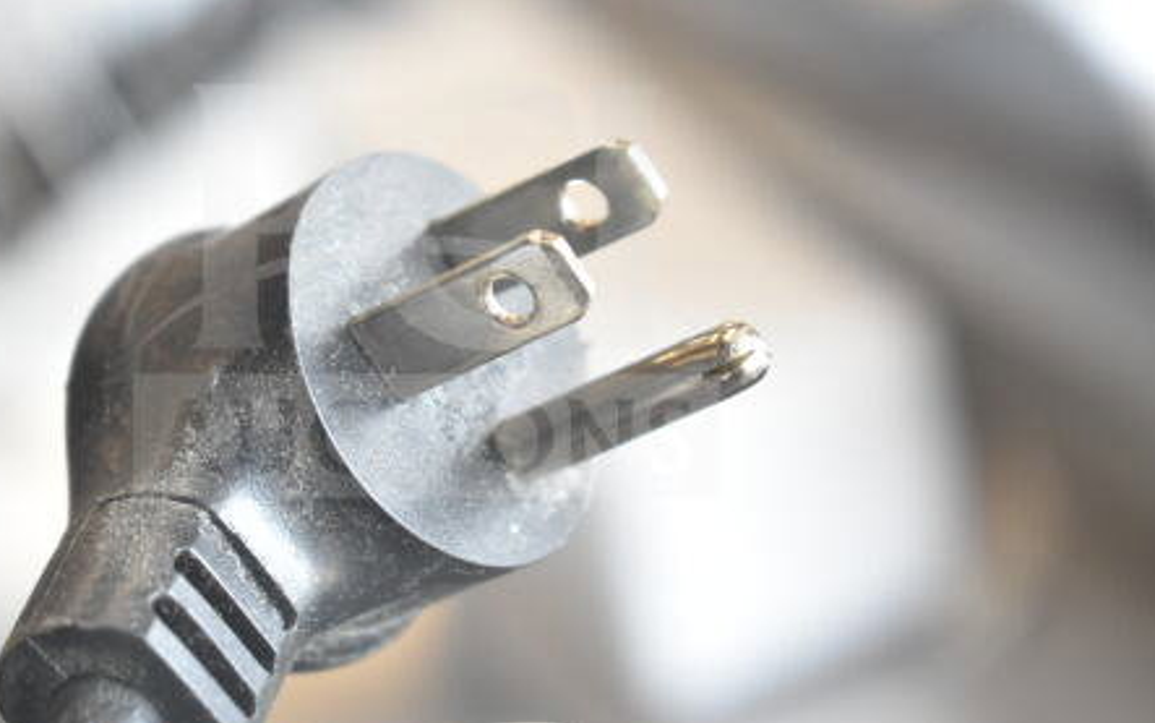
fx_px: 3642
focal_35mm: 116
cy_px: 291
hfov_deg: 18.0
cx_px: 425
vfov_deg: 11.3
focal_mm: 55
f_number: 5.6
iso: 1800
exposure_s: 1/100
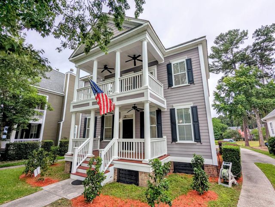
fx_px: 127
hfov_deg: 94.4
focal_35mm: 16
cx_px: 138
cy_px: 104
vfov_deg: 78.3
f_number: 2.2
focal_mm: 2.35
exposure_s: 1/434
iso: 56
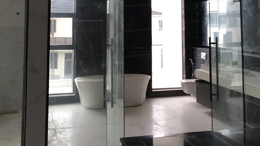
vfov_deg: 22.6
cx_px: 118
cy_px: 1
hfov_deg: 40.5
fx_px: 352
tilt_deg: +4.5
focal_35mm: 51
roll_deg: +0.6
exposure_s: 1/116
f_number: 2.2
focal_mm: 4.15
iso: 25
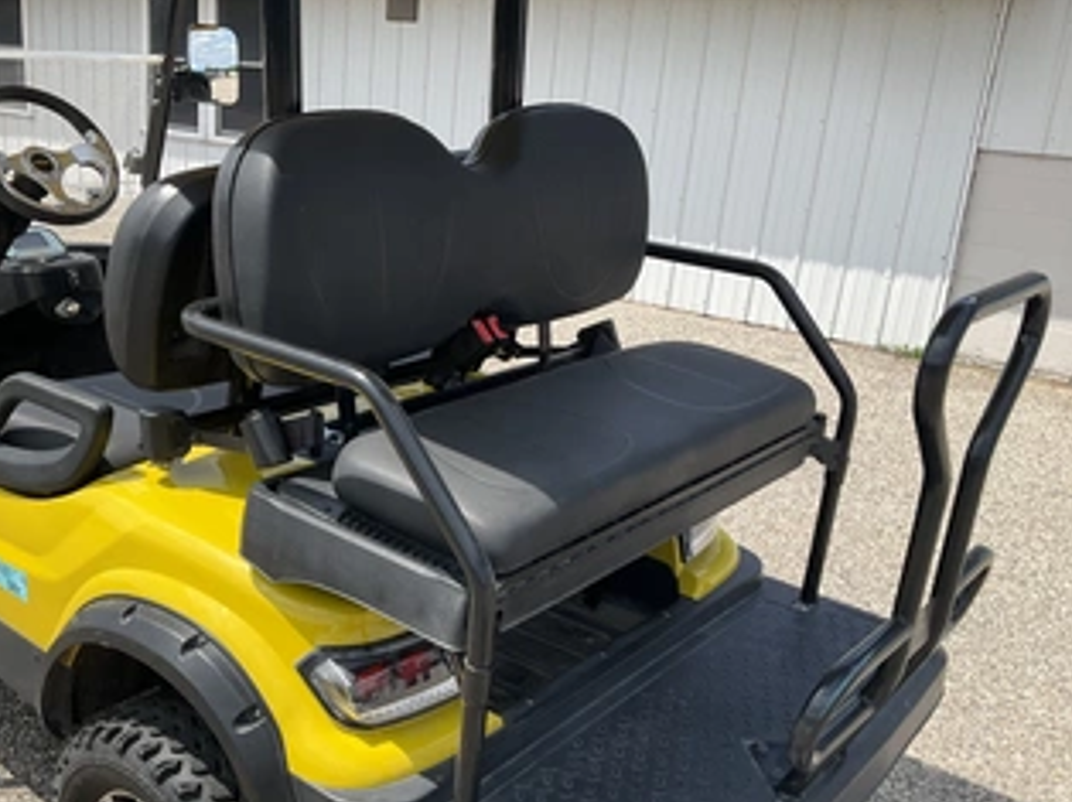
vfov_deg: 38.3
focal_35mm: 37
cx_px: 451
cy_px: 509
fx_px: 1145
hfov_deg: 50.0
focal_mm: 3
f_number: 1.8
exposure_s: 1/1342
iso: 25
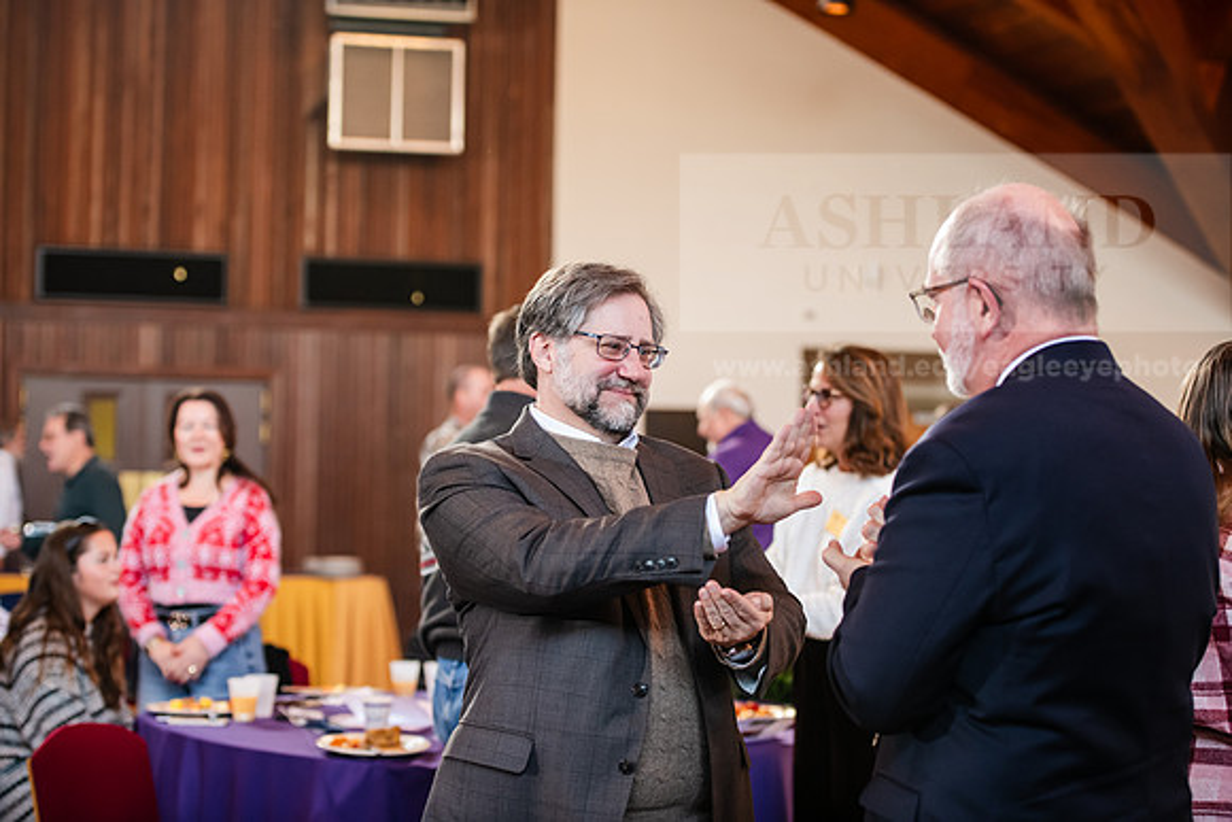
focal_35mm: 70
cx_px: 616
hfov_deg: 28.8
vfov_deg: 19.5
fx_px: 2396
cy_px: 411
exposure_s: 1/200
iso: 1600
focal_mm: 70
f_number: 3.2
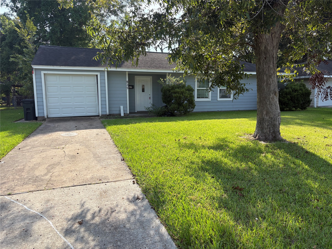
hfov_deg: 67.3
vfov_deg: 53.1
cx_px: 166
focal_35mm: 26
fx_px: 249
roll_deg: +0.6
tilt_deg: -6.3
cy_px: 124
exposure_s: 1/1751
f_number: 1.6
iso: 50
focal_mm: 5.96
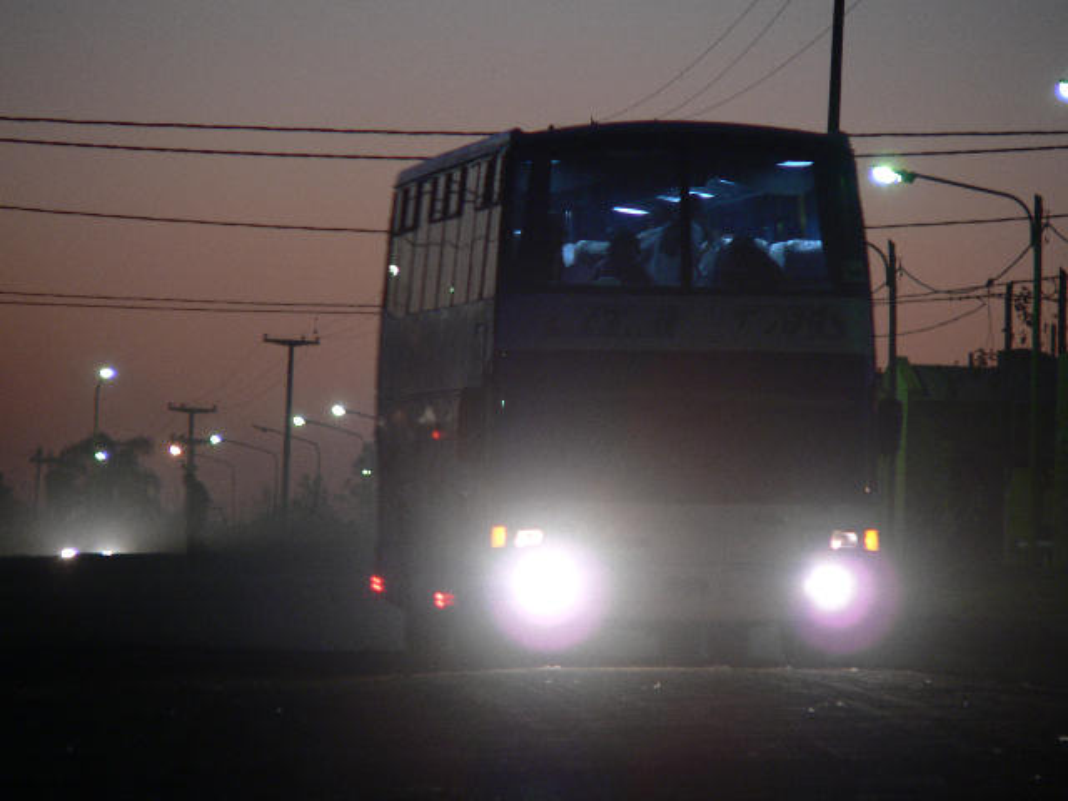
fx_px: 13328
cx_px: 534
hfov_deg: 4.6
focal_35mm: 432
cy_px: 400
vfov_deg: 3.4
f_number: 2.8
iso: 100
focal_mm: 72
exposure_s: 1/8
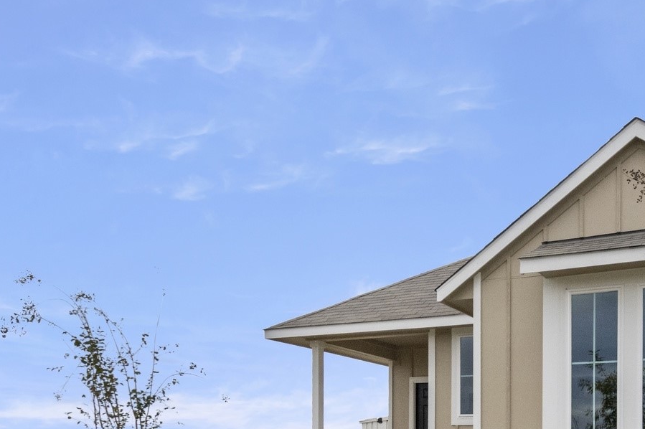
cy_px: 362
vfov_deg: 20.6
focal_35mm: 65
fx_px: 1164
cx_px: 509
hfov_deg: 30.3
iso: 400
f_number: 8
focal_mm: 24
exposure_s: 1/2500
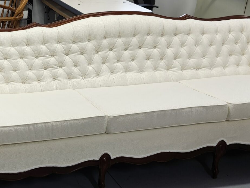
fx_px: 462
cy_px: 114
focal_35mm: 64
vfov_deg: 22.9
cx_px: 17
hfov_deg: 28.9
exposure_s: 1/120
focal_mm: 5.54
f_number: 1.8
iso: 50
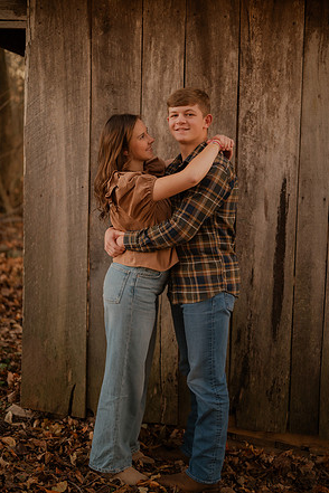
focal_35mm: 51
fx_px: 699
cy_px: 243
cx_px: 164
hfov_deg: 26.5
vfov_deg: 38.9
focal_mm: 50
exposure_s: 1/125
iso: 400
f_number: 1.8
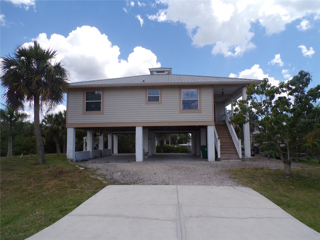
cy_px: 120
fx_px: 222
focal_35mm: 24
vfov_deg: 56.8
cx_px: 160
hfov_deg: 71.6
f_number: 5.8
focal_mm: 4.3
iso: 80
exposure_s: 1/280
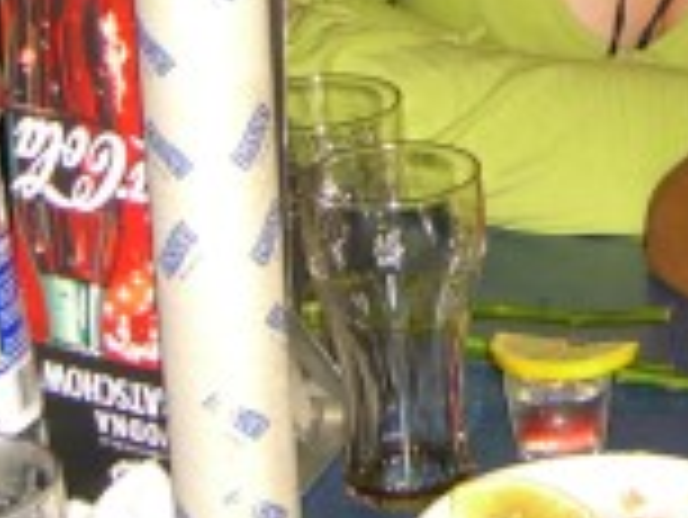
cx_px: 755
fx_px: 2964
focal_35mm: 149
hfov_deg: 13.0
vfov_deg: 9.6
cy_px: -311
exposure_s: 1/60
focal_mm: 7.9
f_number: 2.8
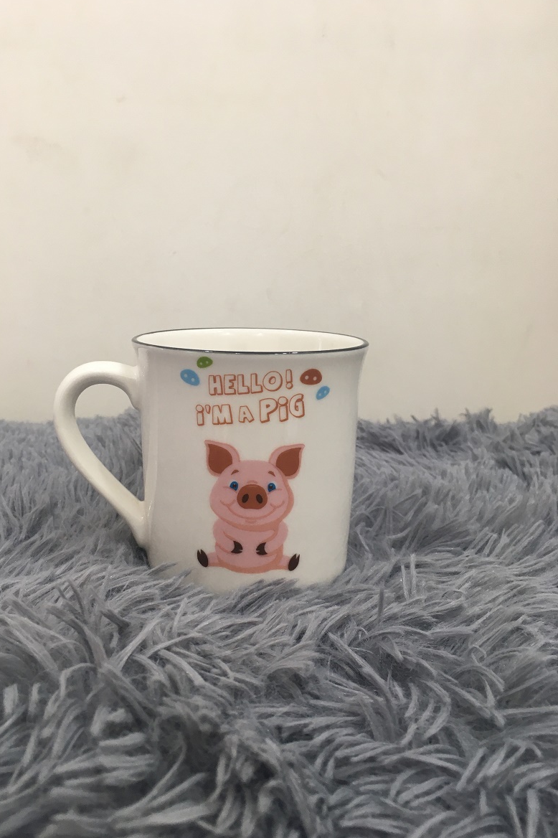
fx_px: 721
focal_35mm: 31
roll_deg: -0.9
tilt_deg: -13.2
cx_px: 238
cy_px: 423
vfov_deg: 60.3
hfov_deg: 42.2
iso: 64
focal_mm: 4.15
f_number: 2.2
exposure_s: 1/33
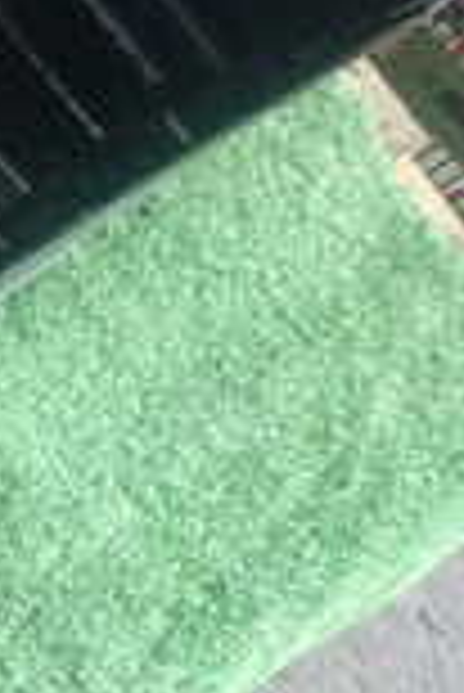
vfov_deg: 20.0
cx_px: -847
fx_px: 1948
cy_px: 562
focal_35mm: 101
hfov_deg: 10.4
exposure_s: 1/30
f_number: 2
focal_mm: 4.5
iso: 400
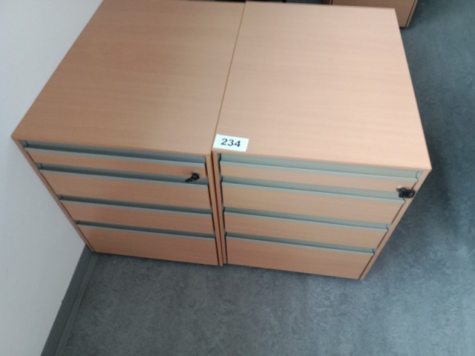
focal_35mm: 27
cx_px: 238
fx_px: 370
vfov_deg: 51.4
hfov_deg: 65.3
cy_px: 178
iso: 806
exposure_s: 1/20
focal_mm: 3.65
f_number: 2.2
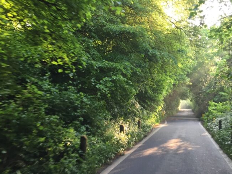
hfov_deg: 40.6
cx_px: 159
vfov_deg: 31.3
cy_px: 63
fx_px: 308
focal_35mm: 46
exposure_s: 1/33
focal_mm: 4.15
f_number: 2.2
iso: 32
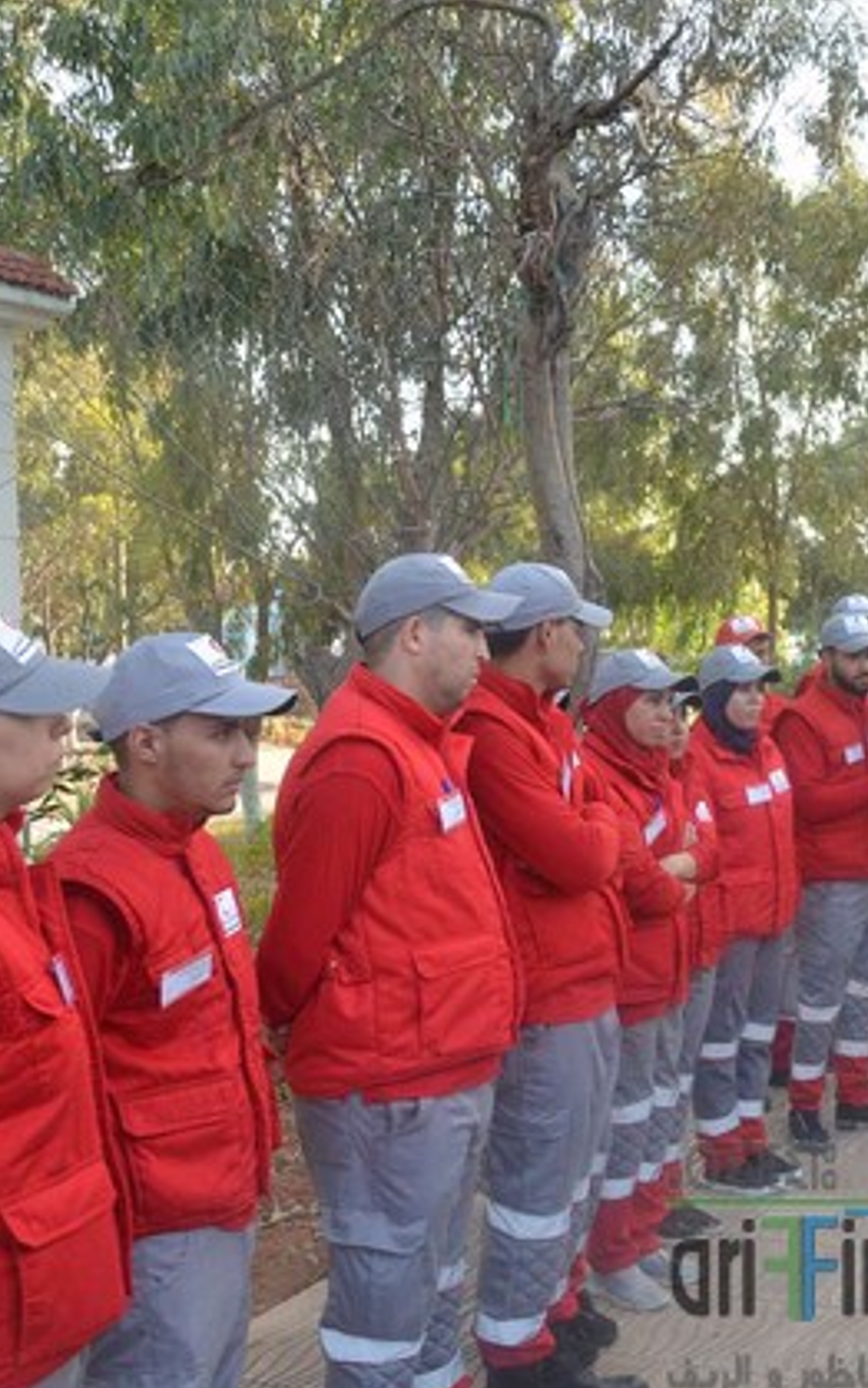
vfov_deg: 47.2
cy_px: 699
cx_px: 875
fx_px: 1589
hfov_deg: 28.6
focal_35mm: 42
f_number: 5.6
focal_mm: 18
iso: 280
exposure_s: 1/125
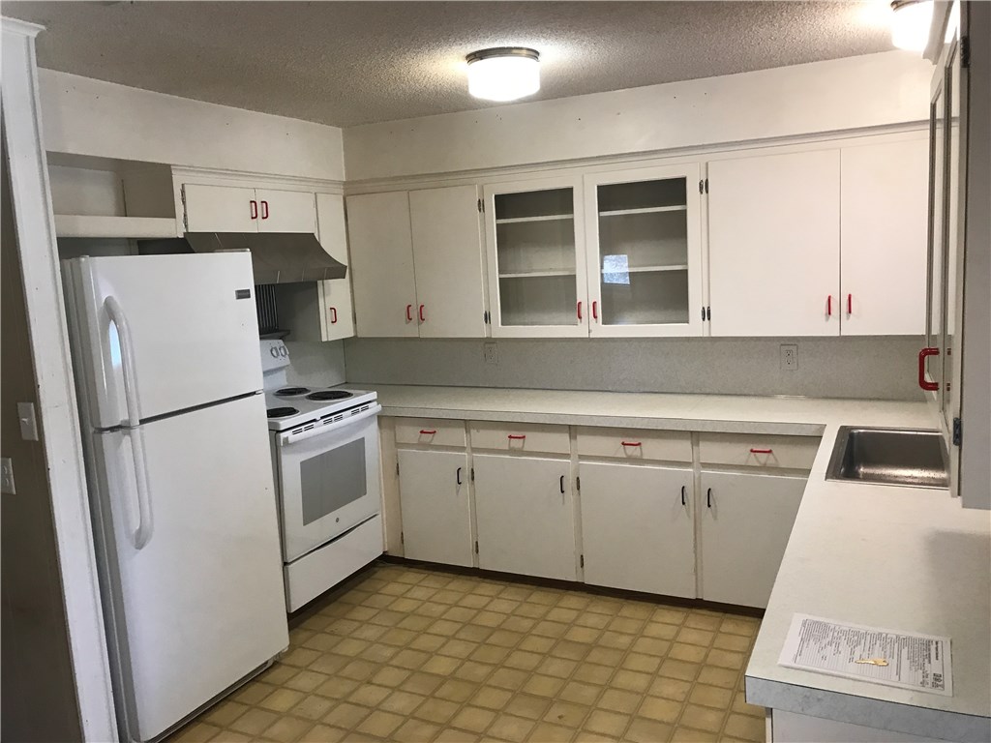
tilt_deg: -9.9
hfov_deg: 63.4
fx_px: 802
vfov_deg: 49.7
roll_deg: +4.3
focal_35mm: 28
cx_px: 496
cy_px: 372
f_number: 1.8
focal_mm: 3.99
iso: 40
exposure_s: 1/30
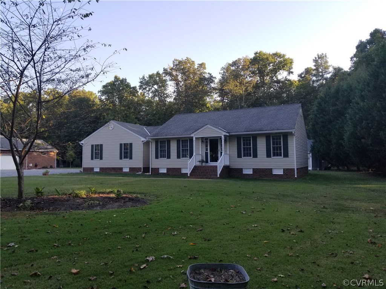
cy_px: 144
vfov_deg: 53.1
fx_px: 290
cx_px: 193
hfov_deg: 67.3
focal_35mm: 26
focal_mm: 4.25
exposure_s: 1/610
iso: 50
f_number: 1.7
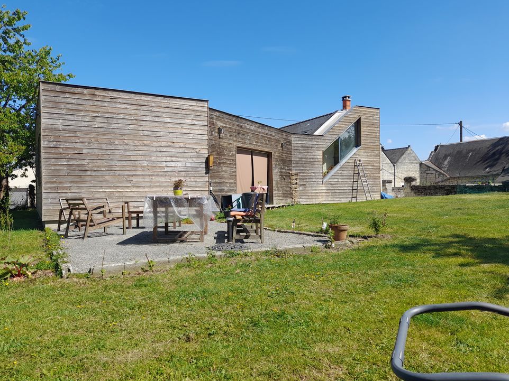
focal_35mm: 26
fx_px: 382
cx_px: 248
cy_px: 189
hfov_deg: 67.3
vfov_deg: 53.0
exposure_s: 1/546
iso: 20
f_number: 2
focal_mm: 4.6
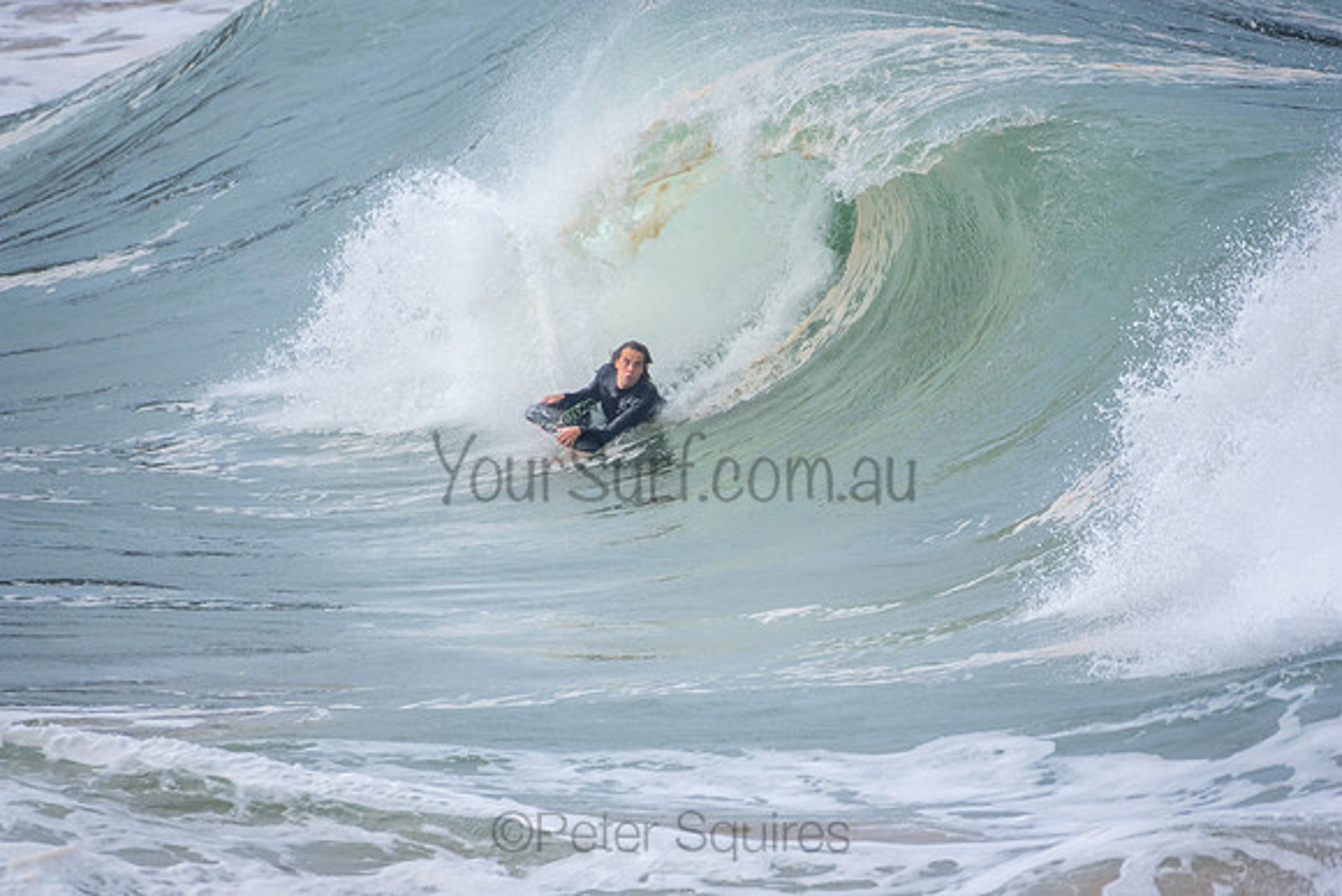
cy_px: 448
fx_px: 27964
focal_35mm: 750
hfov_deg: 2.7
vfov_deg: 1.8
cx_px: 671
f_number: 5.6
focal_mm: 500
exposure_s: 1/1000
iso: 200
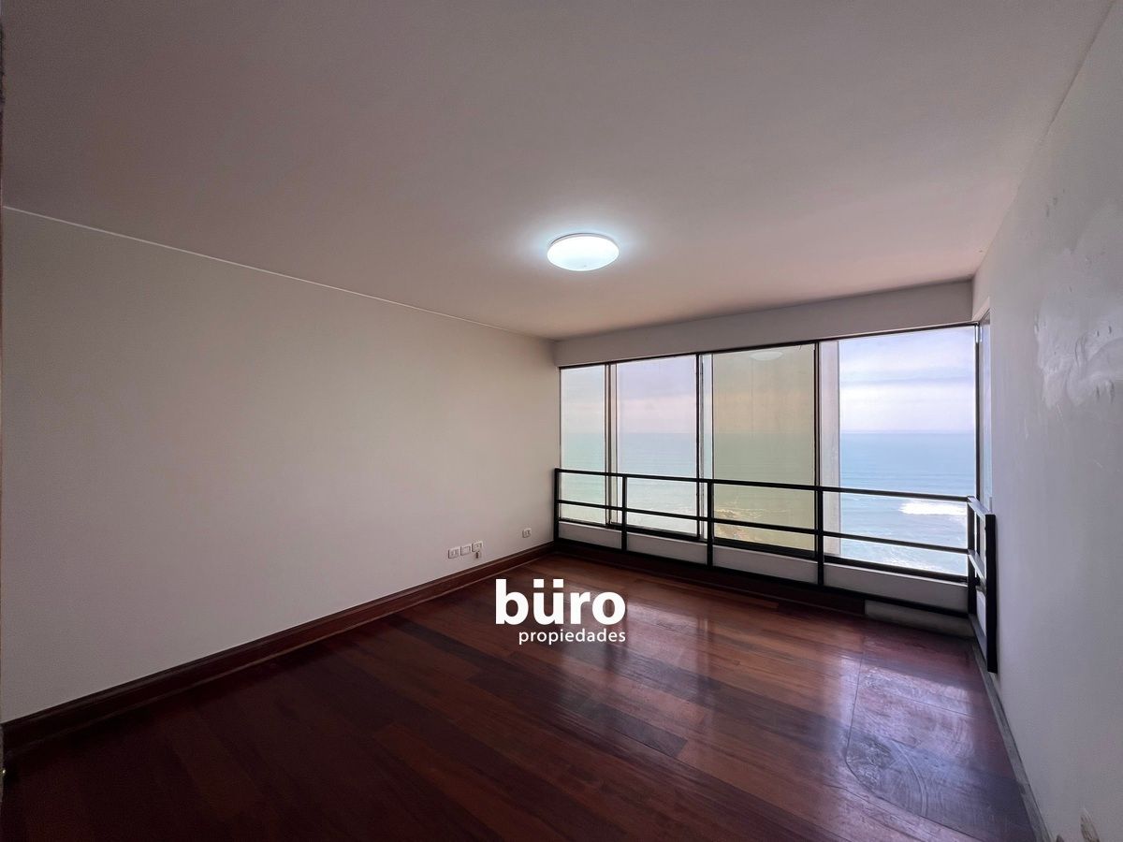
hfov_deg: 106.2
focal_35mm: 13
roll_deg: +0.3
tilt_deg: +0.5
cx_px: 562
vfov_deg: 89.9
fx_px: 422
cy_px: 421
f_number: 1.8
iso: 50
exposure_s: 1/120
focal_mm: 1.57
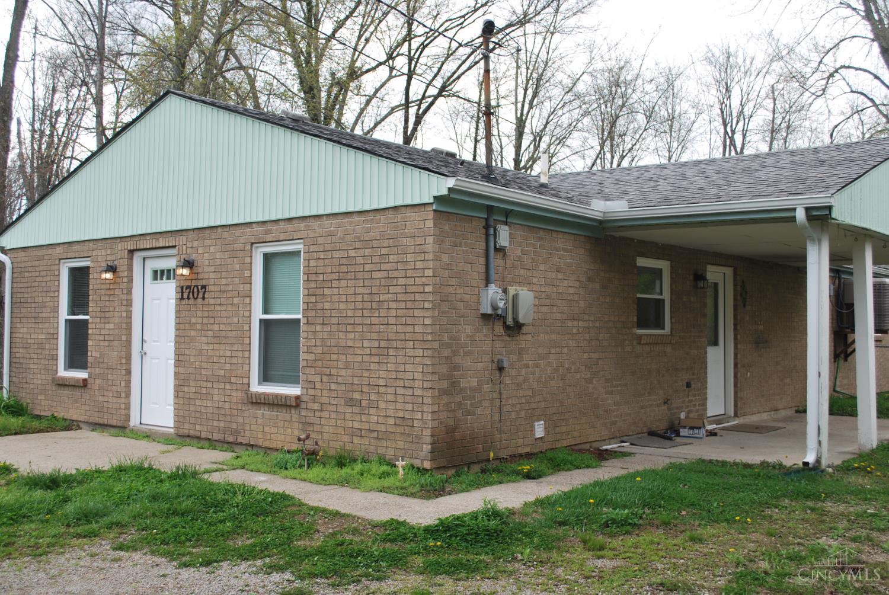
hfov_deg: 53.1
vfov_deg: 37.0
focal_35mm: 36
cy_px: 298
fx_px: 890
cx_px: 444
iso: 100
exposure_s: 1/125
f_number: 5.6
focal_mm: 24
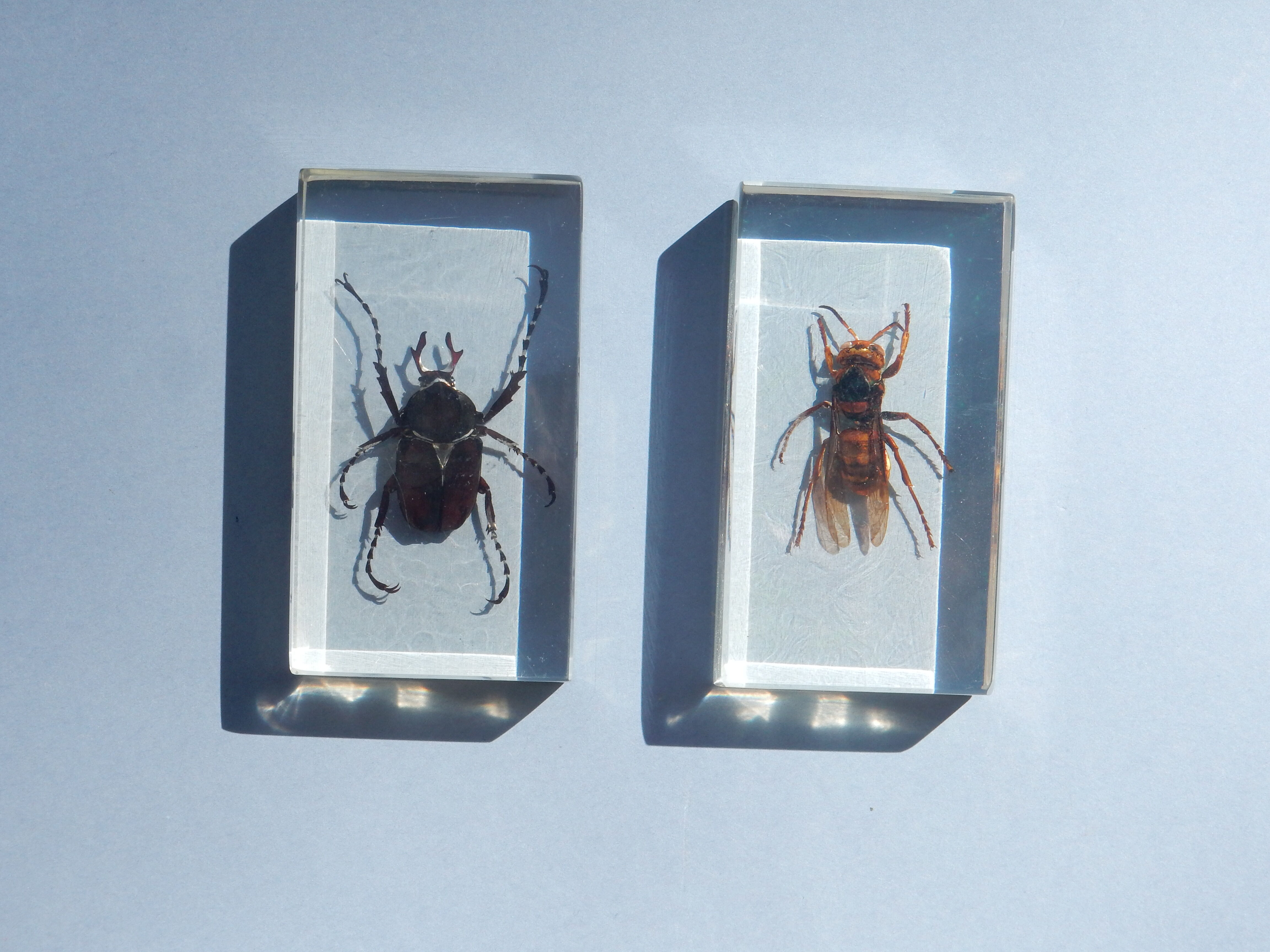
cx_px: 635
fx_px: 5100
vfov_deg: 10.7
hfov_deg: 14.2
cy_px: 476
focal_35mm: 139
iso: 125
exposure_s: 1/320
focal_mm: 24.7
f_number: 6
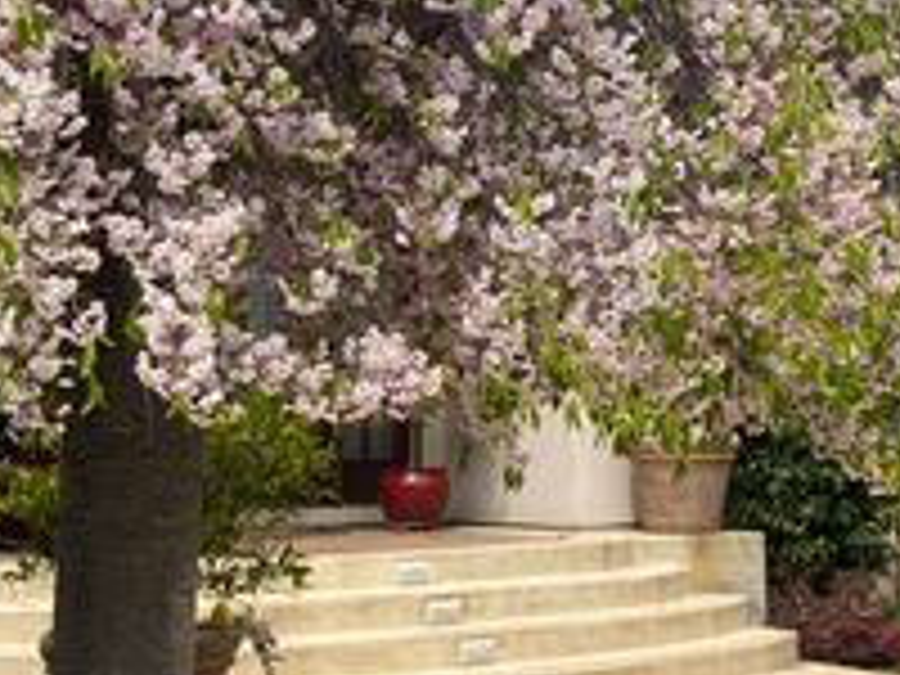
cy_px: 180
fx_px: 2028
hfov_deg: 24.9
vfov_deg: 18.8
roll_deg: +0.3
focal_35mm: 78
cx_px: 576
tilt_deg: +6.7
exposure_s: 1/2688
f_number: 1.8
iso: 32
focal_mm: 4.25
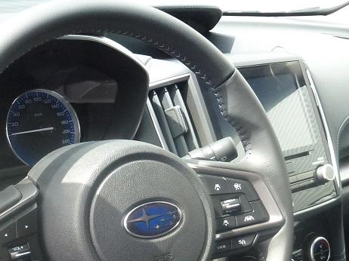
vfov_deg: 21.5
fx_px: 655
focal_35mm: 65
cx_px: 139
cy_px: 278
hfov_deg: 29.8
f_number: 3.3
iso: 200
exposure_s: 1/160
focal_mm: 4.3
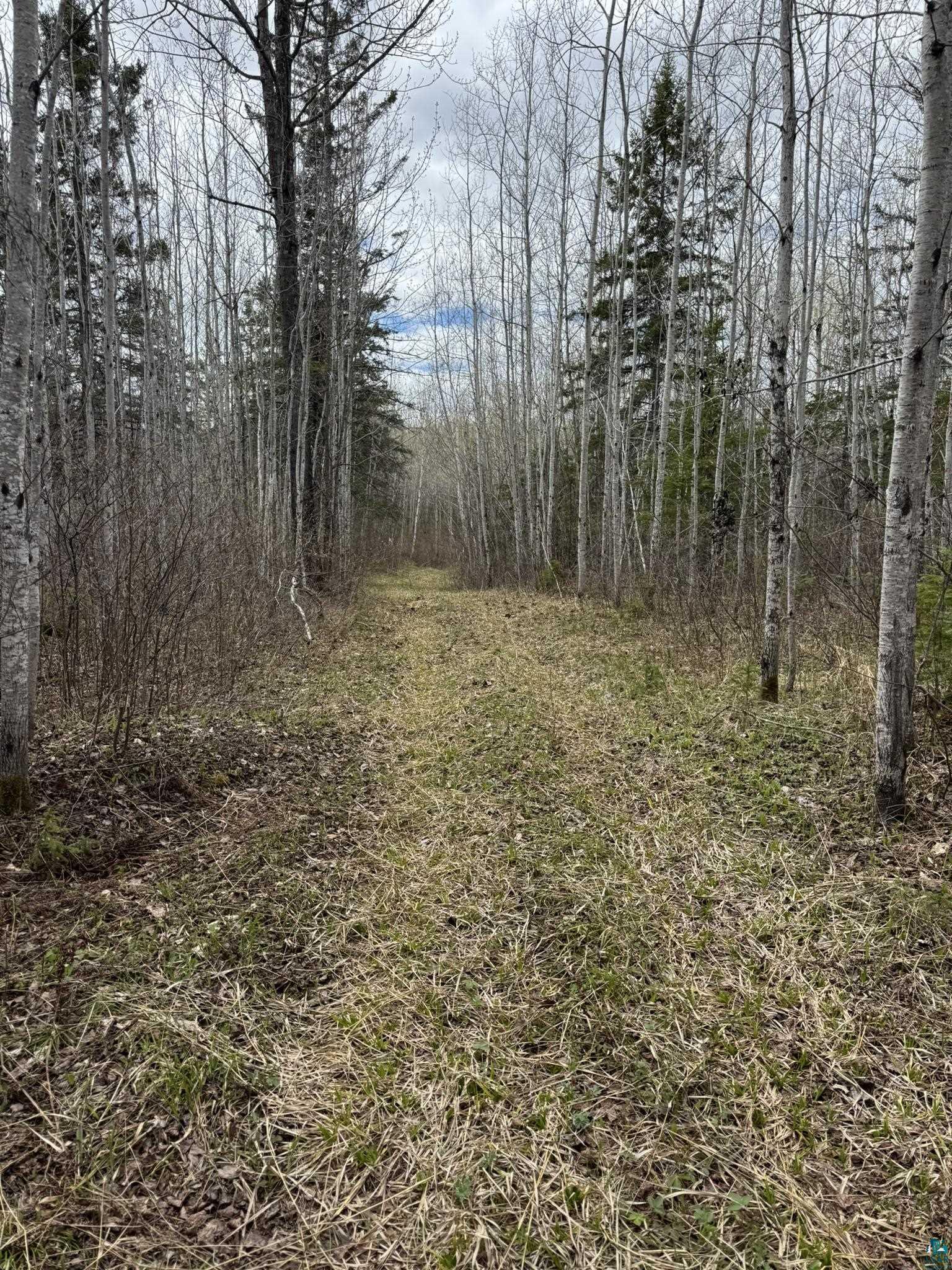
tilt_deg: -10.2
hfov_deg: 56.8
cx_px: 476
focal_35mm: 24
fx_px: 880
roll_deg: -2.3
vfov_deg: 71.6
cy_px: 635
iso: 80
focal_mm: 6.76
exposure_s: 1/2959
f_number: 1.78
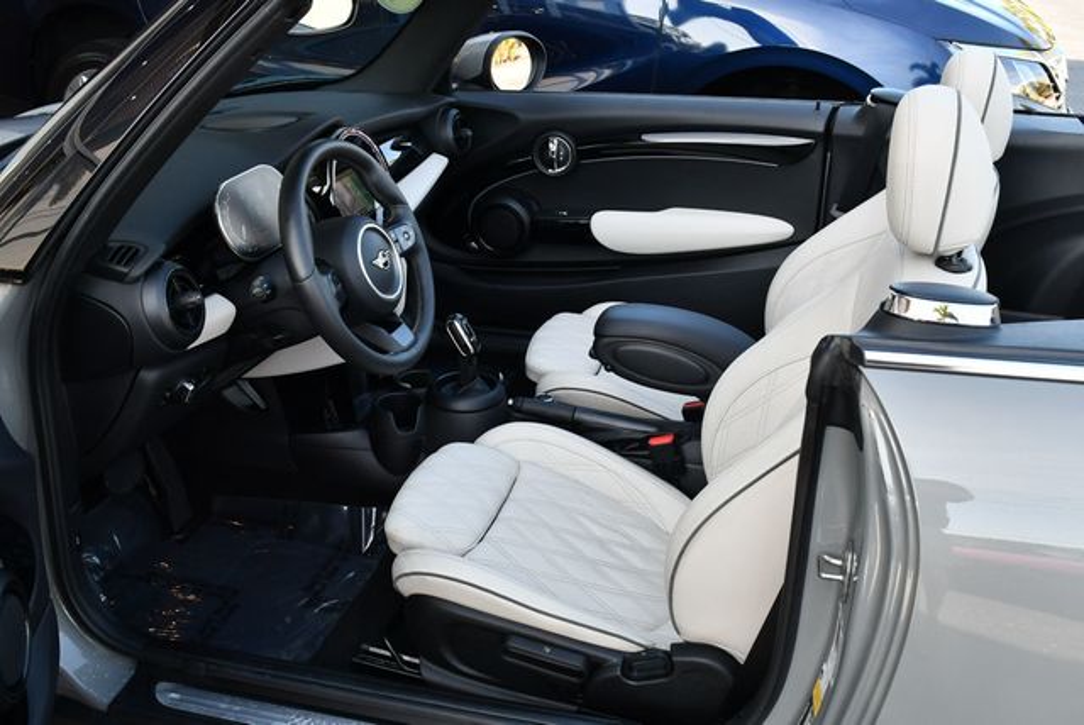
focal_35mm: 36
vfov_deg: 36.9
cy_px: 362
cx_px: 542
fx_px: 1085
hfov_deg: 53.1
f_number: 5.6
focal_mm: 18
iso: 400
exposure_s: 1/250
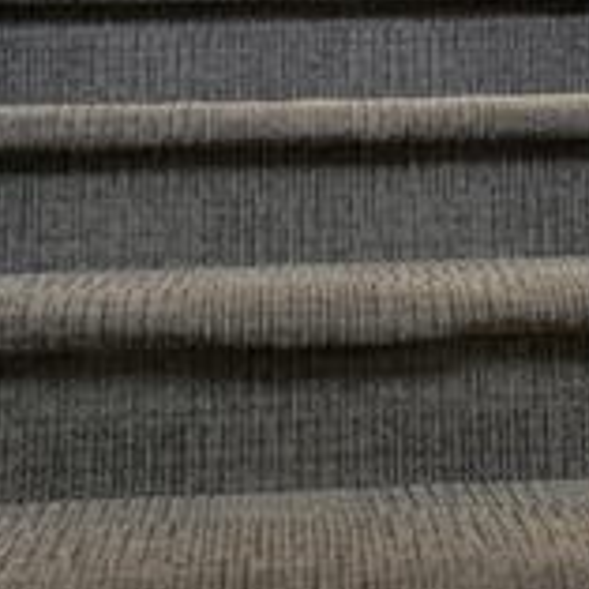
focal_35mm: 70
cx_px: 358
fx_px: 1348
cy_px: -161
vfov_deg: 22.3
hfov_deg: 24.6
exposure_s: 1/40
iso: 250
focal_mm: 5.4
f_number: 1.8
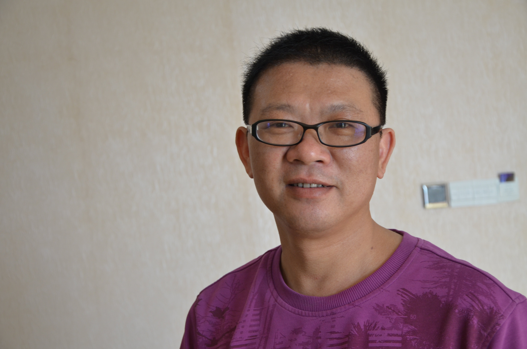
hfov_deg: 33.5
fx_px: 877
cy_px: 174
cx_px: 264
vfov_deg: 22.5
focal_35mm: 60
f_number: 4.5
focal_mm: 40
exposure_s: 1/60
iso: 450
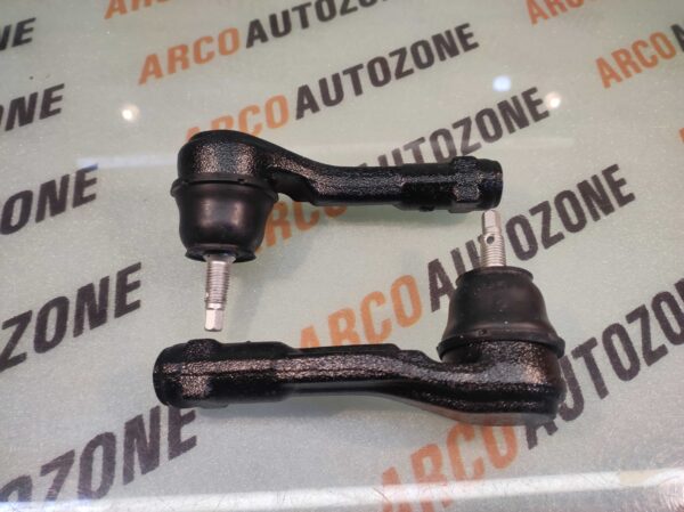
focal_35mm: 17
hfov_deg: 91.1
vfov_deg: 74.7
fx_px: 336
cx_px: 342
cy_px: 256
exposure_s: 1/33
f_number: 1.79
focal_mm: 4.74
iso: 105
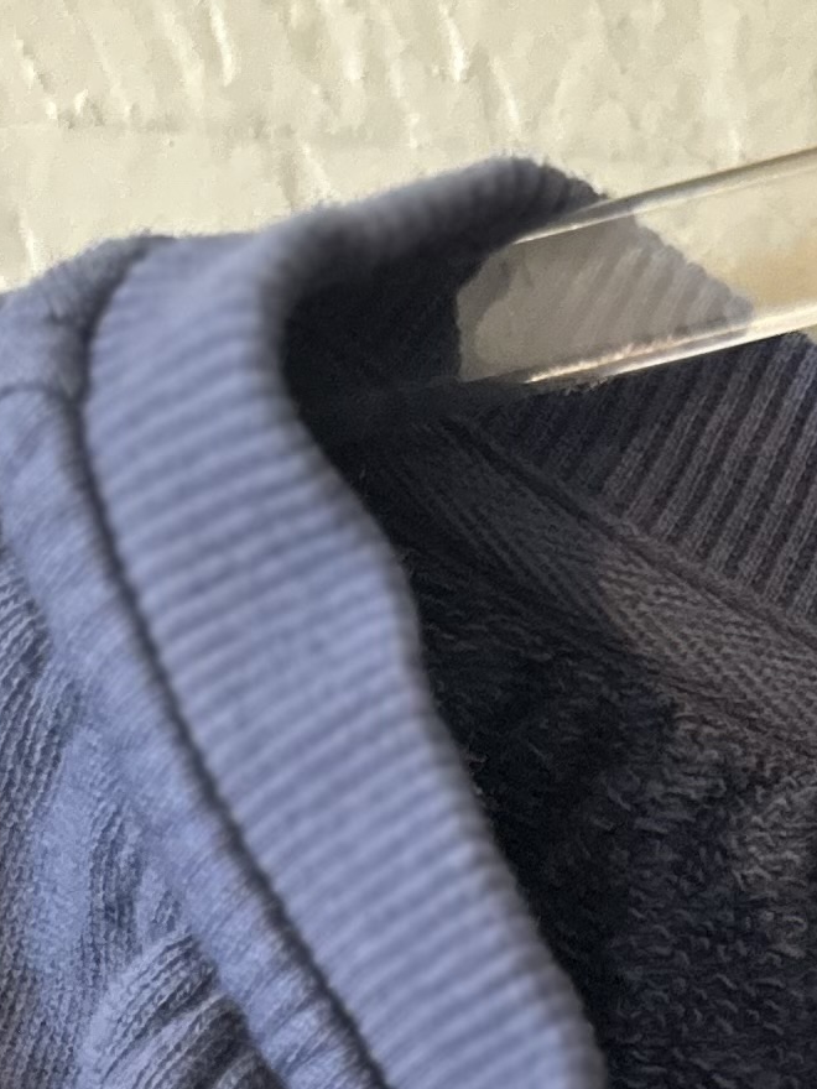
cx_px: 1727
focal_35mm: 110
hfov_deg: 11.8
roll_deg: -3.6
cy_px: 1683
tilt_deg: -18.8
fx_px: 3462
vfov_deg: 16.2
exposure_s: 1/60
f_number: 1.78
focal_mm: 6.86
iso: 640
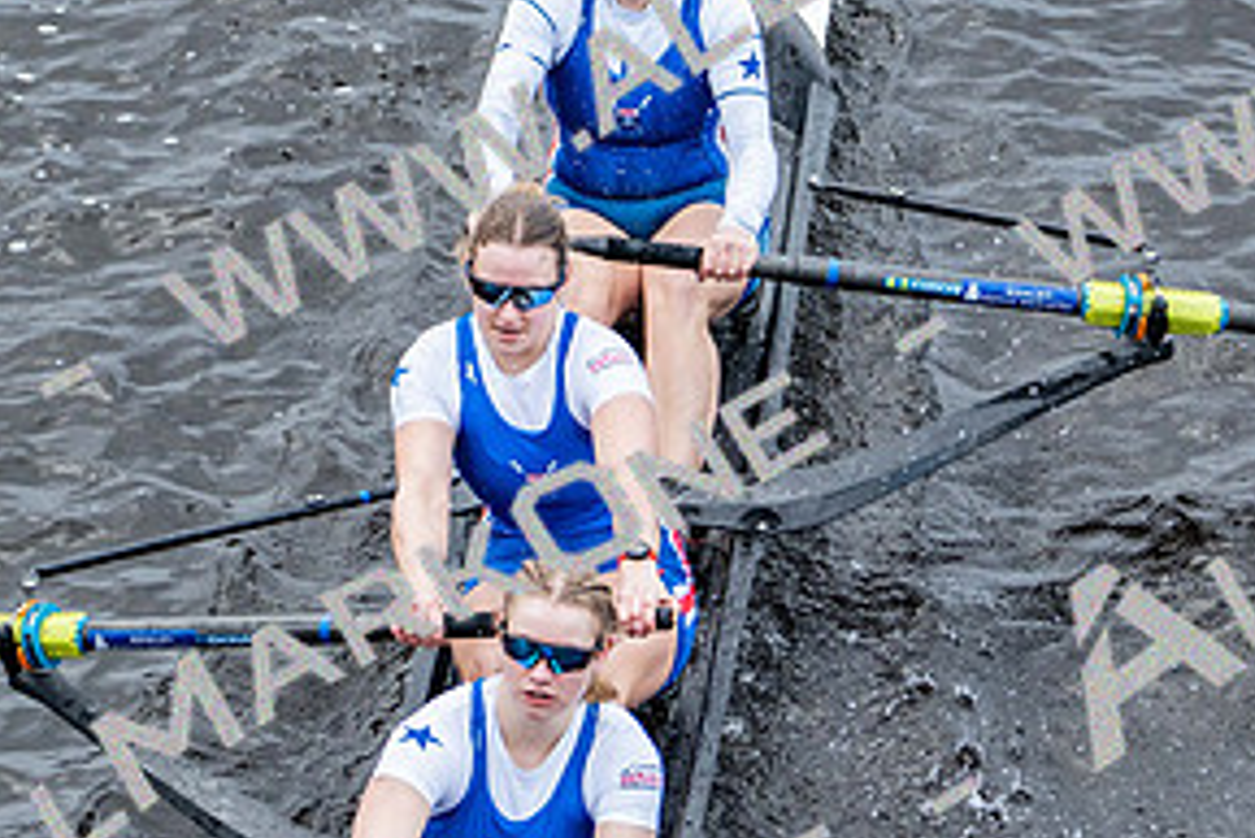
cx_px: 699
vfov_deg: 2.9
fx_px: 16497
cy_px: 358
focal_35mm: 473
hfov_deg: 4.4
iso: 2000
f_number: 5.6
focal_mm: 236
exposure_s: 1/1250
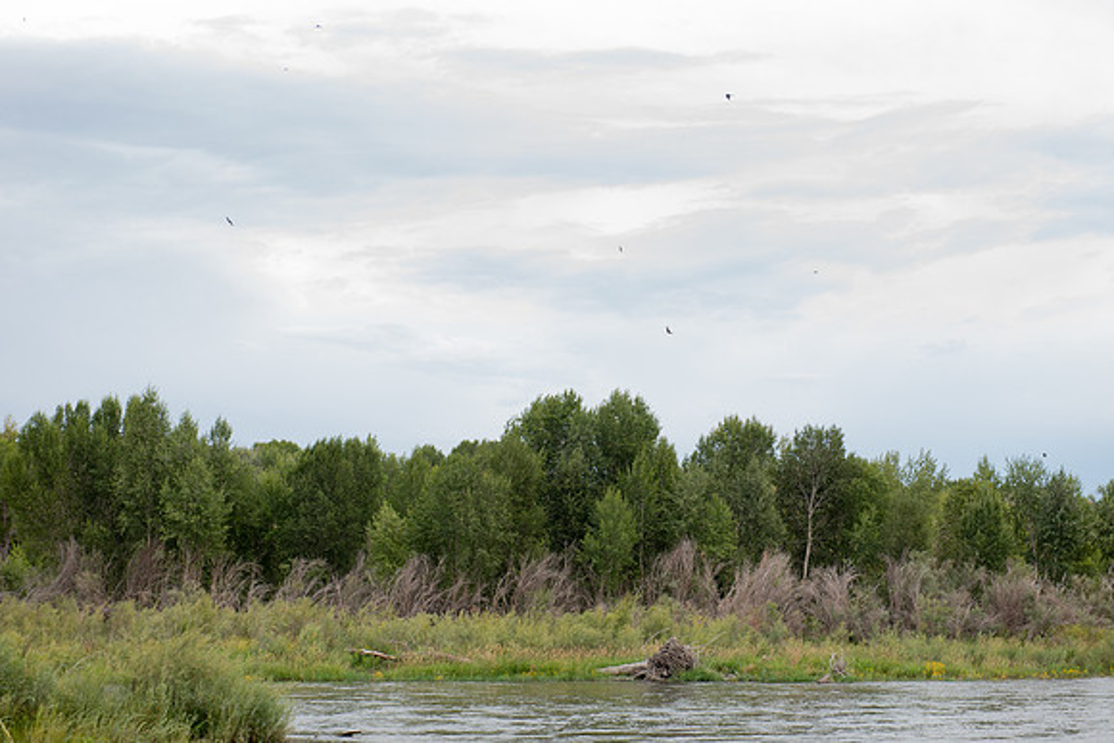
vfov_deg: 19.5
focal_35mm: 70
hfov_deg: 28.8
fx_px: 2167
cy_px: 372
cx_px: 557
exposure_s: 1/320
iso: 400
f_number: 5.6
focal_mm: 70
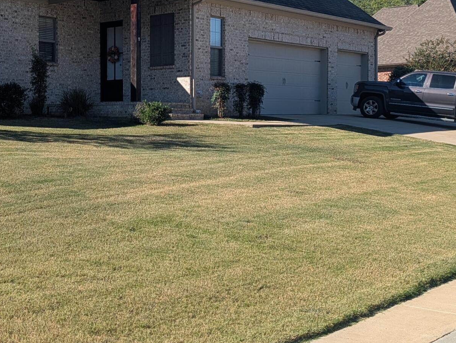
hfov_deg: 31.0
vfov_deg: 24.4
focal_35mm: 60
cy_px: 147
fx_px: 791
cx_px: 67
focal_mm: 6.9
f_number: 1.68
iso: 17
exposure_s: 1/744
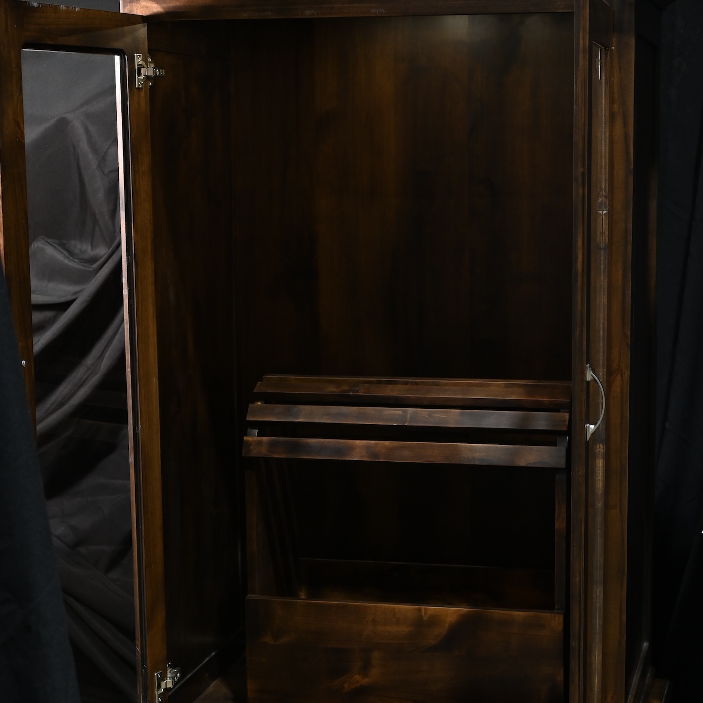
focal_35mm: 77
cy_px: 432
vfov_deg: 22.4
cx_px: 412
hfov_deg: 22.4
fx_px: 1769
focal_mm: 50
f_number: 5
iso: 1250
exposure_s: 1/60
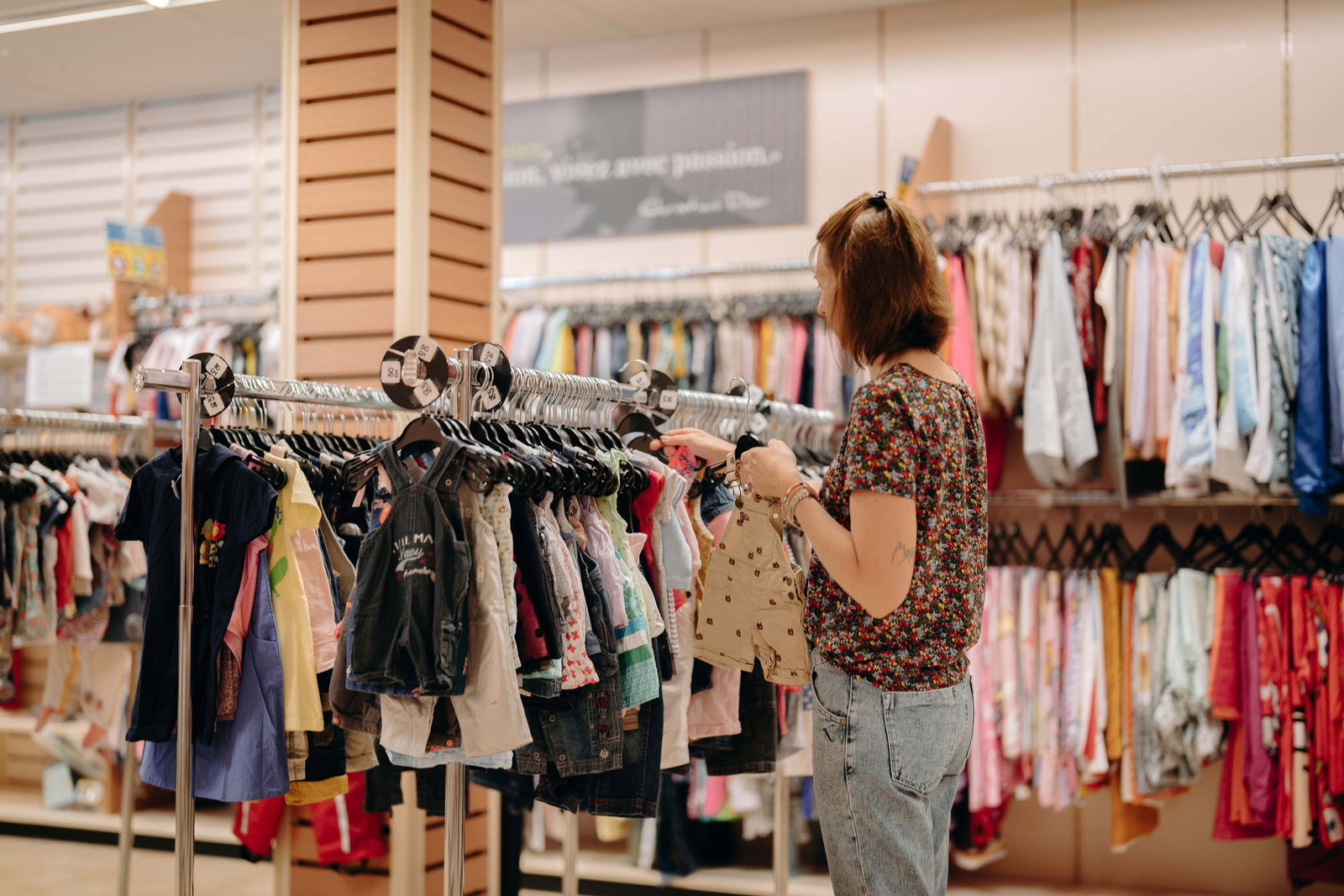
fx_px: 1867
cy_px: 448
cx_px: 672
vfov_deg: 27.0
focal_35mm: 50
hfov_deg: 39.6
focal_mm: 50
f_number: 1.2
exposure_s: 1/125
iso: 160
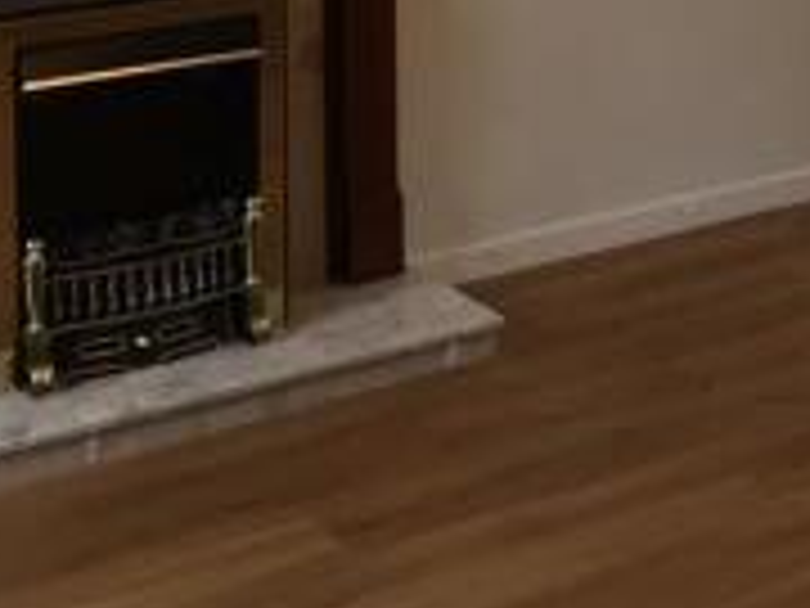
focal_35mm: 94
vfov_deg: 14.8
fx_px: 2200
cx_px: 844
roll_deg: -2.0
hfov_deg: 20.1
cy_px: -245
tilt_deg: -7.5
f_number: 2.2
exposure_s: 1/33
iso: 32
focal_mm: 4.15
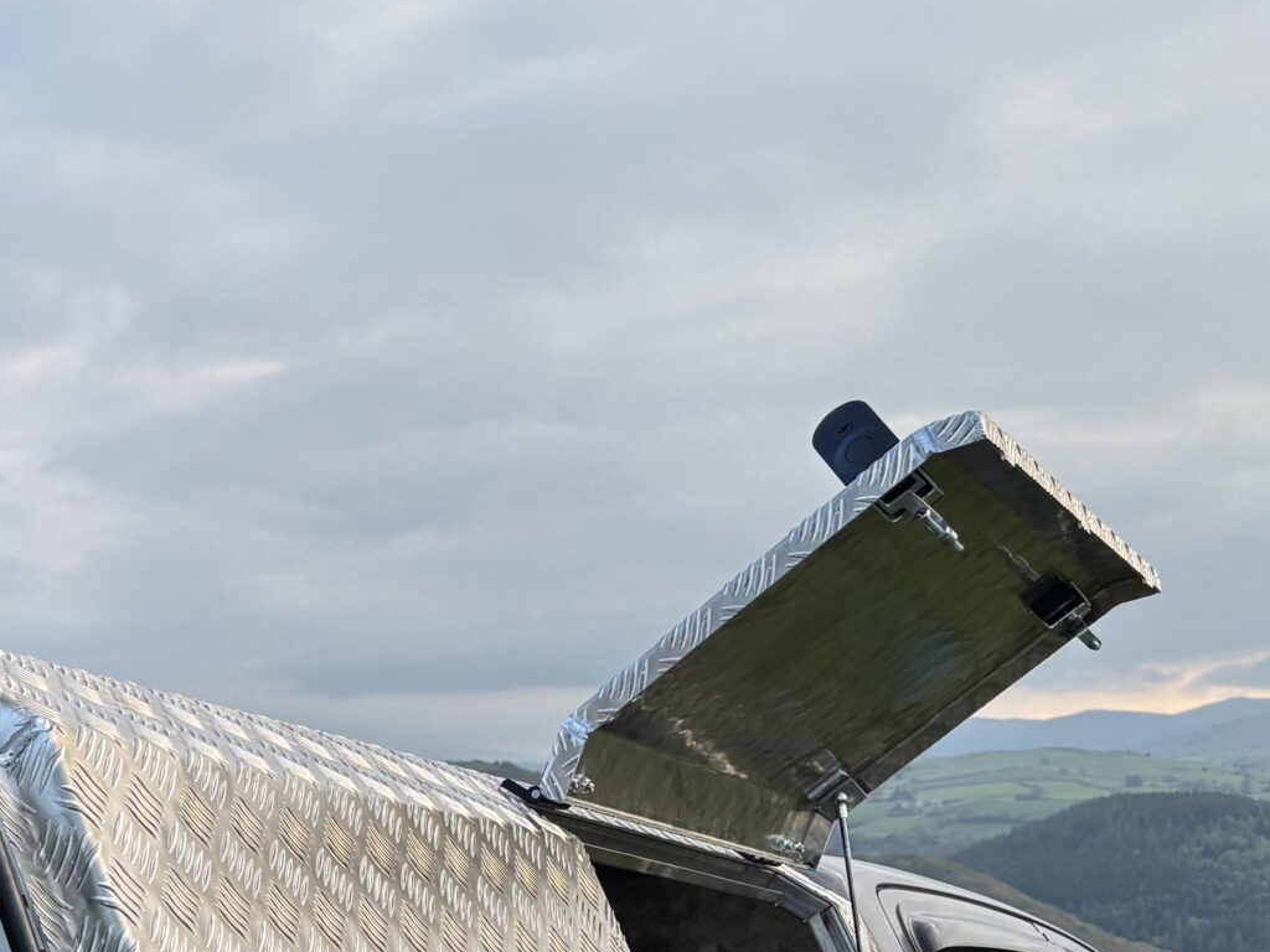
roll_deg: +0.8
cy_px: 897
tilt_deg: -1.8
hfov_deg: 26.5
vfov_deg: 21.9
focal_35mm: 65
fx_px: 2385
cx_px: -257
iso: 50
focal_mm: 5.96
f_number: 1.6
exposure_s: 1/500
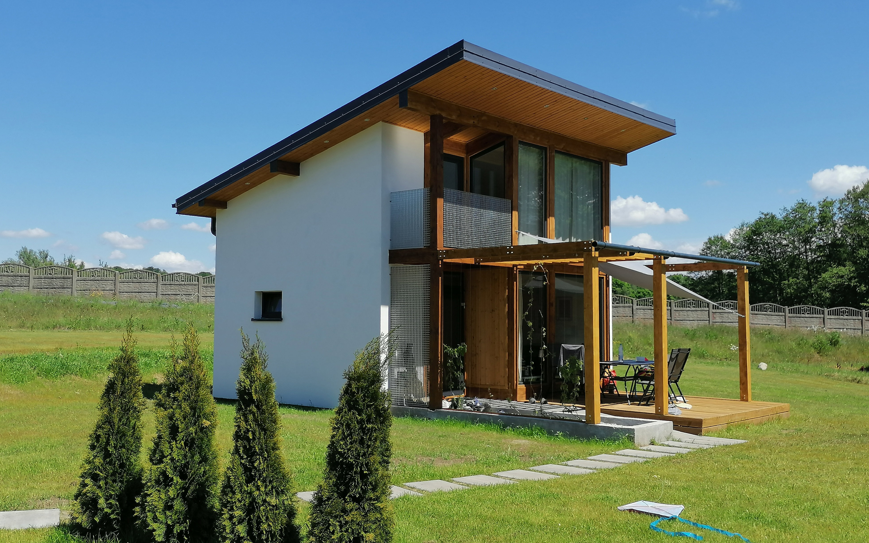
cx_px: 436
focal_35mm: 38
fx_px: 900
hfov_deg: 51.5
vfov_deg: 33.6
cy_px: 277
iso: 50
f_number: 1.8
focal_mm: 5.3
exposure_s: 1/1832
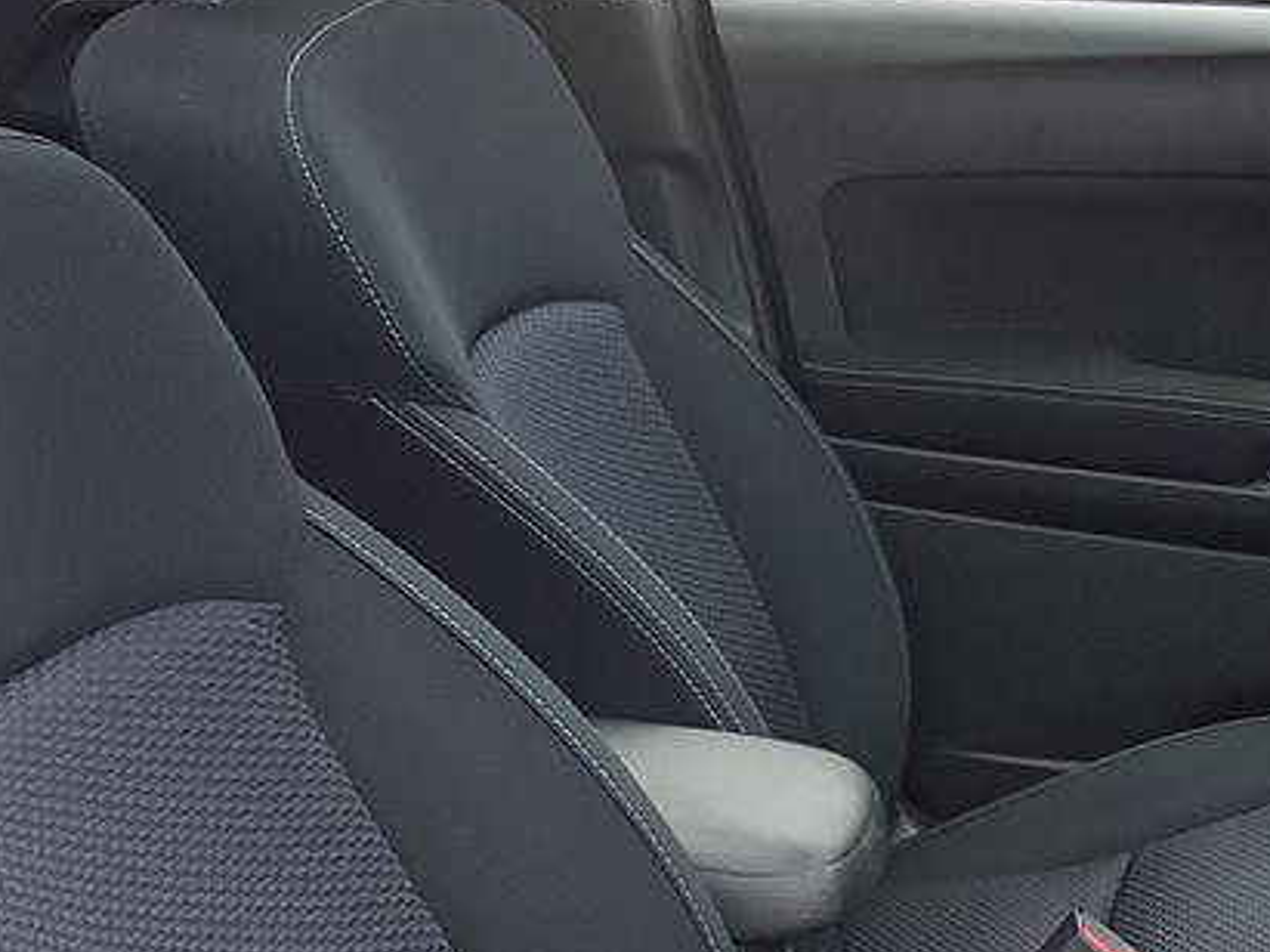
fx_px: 2971
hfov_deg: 23.4
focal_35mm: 81
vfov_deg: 17.6
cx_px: 1168
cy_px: 1023
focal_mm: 4.2
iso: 50
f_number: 1.7
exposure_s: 1/50
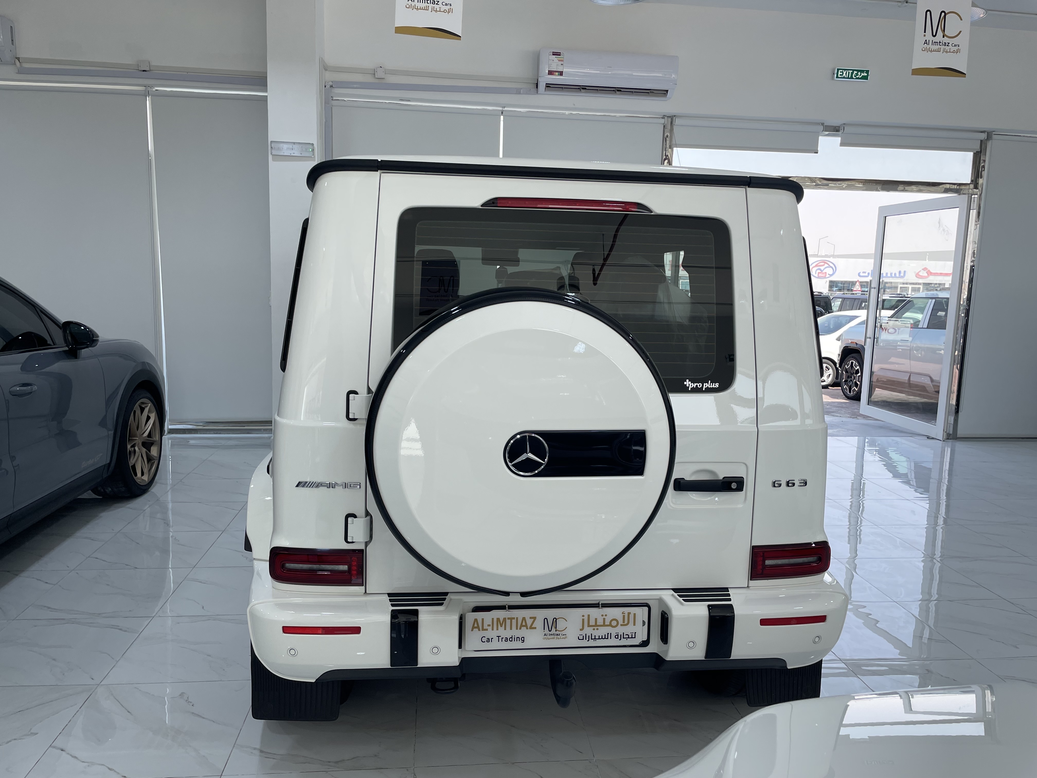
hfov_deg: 67.3
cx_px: 518
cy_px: 389
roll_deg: -1.4
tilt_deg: -8.5
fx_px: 779
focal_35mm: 26
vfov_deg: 53.1
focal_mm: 4.2
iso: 32
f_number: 1.6
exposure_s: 1/875
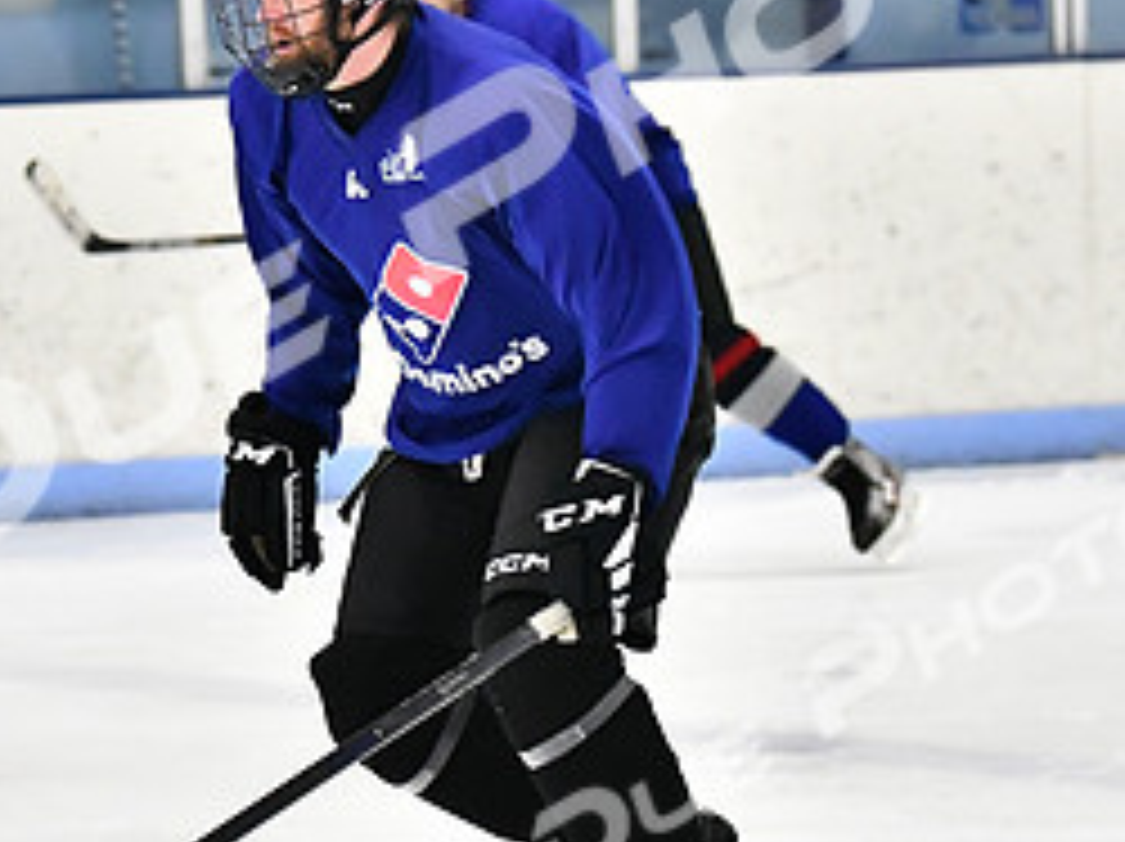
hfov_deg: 5.1
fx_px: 12630
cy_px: 353
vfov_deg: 3.8
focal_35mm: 389
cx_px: 144
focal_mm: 116
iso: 6400
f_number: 3.2
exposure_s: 1/1250
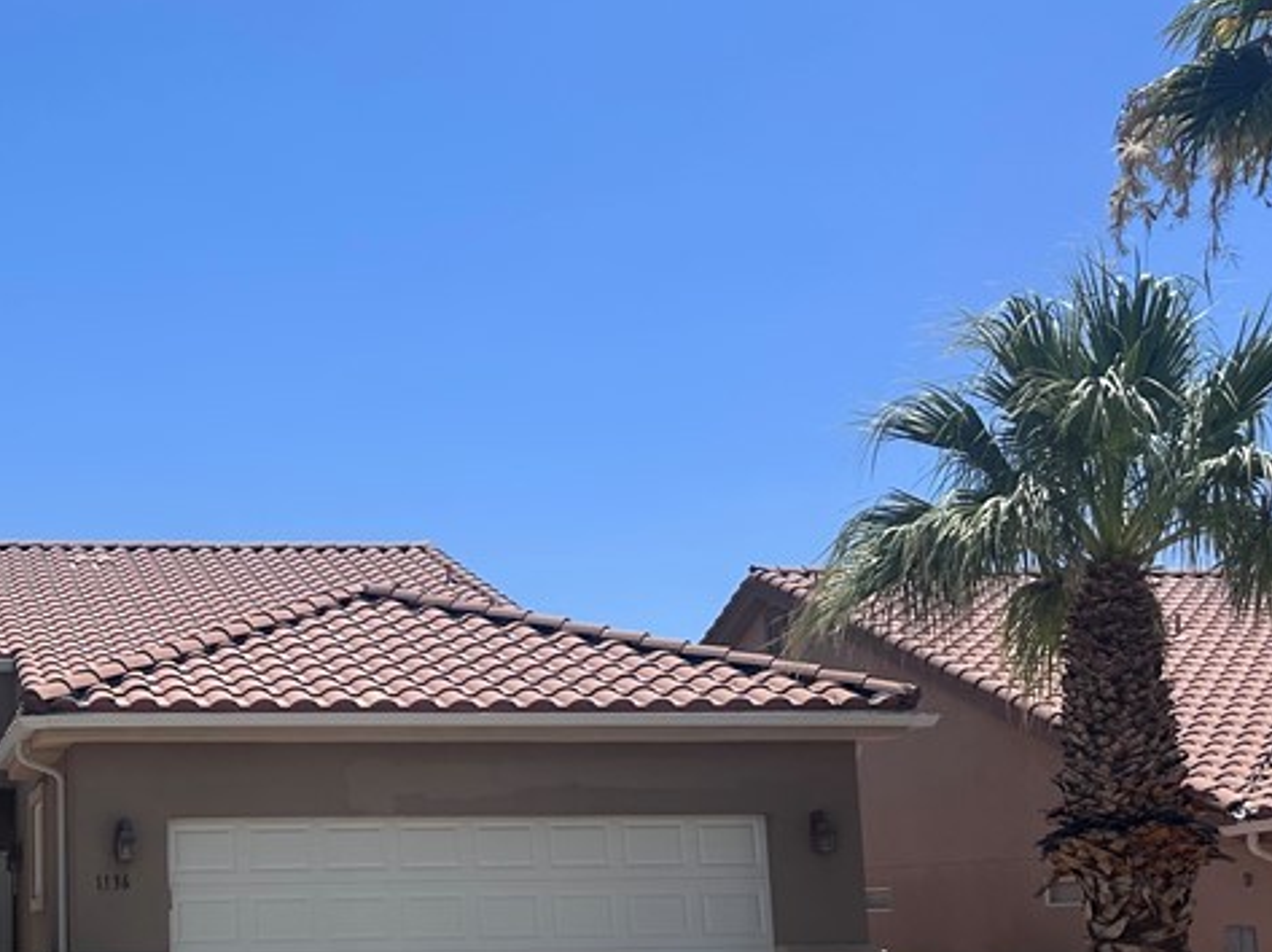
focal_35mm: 52
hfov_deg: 34.7
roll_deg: +1.3
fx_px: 1909
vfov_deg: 27.8
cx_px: 121
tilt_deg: +7.1
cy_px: 637
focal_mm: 6.86
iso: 80
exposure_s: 1/6211
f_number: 1.78
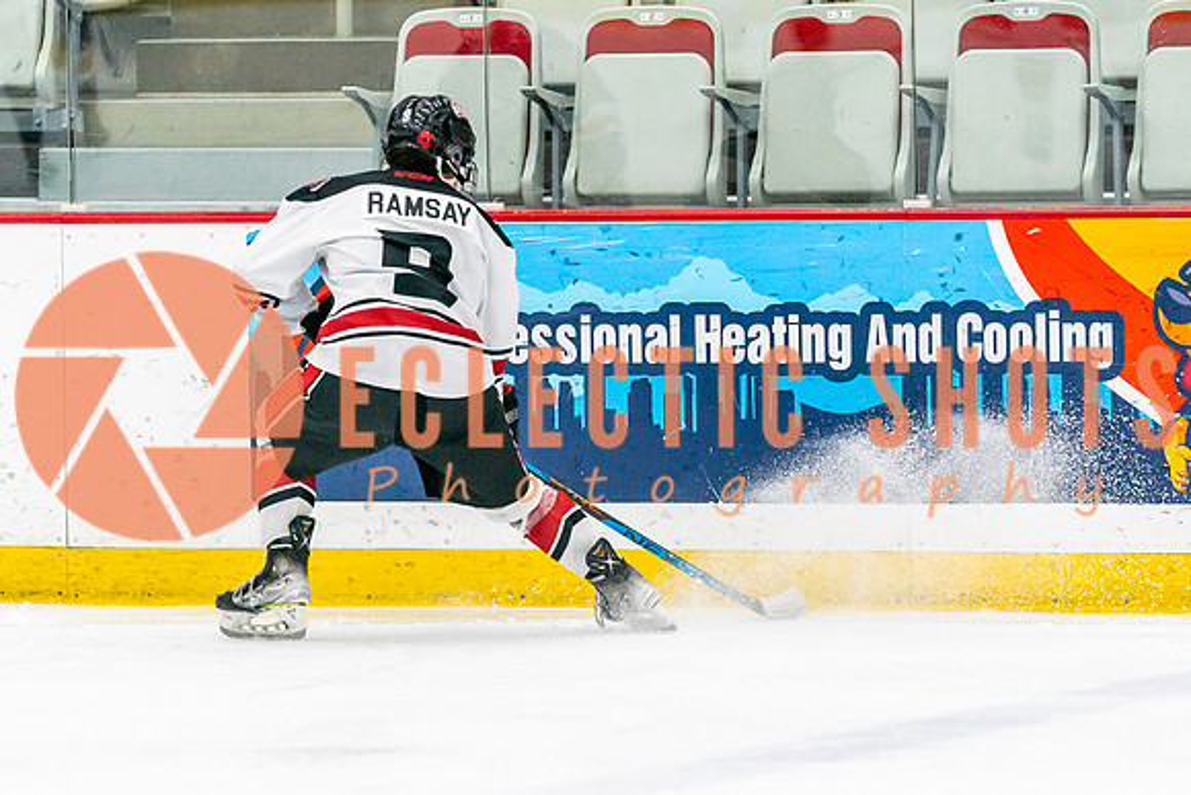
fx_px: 11820
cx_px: 601
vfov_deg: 3.9
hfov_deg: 5.8
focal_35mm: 357
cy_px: 495
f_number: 2.8
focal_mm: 200
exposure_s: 1/1250
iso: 3200
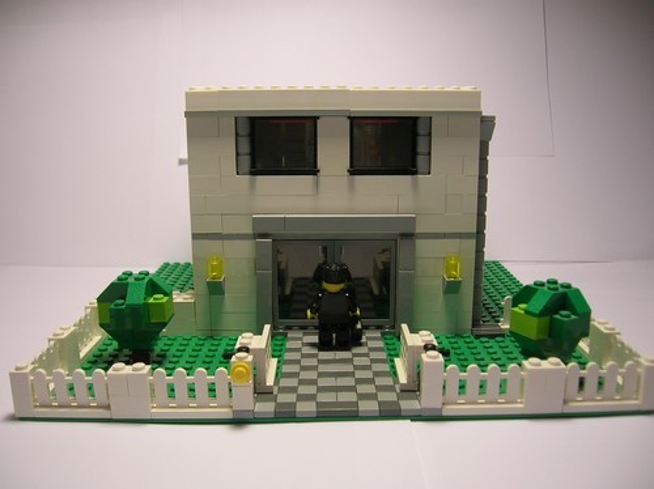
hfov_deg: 54.0
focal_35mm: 34
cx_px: 327
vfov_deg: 41.7
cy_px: 244
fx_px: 642
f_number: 2.9
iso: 50
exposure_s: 1/12.5
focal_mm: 5.7
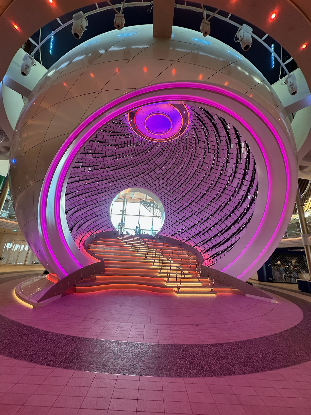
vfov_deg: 102.1
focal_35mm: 14
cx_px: 156
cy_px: 208
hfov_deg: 85.7
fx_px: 168
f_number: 2.2
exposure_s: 1/100
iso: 80
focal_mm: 2.22
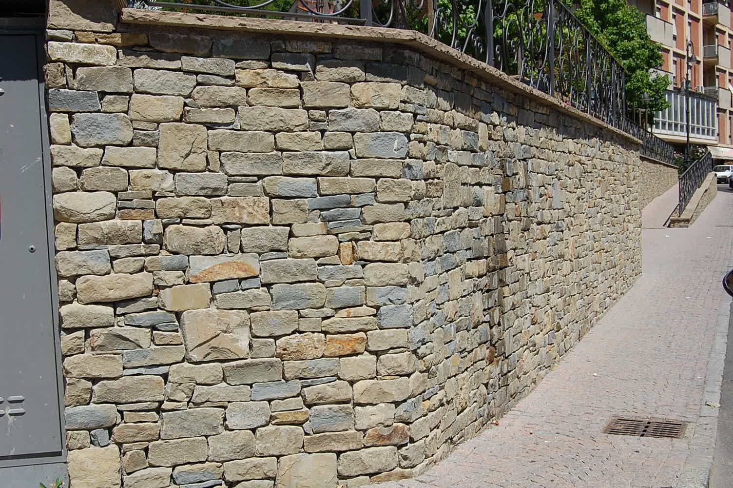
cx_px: 366
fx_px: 854
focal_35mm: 42
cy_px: 244
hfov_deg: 46.4
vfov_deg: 31.8
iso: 200
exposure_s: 1/400
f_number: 10
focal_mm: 28
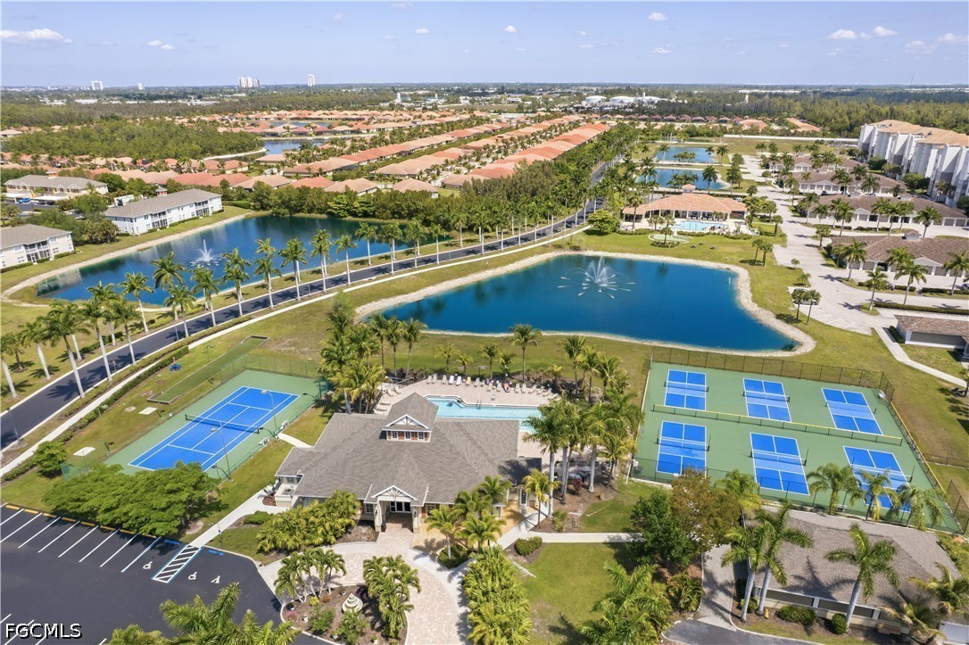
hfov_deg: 78.6
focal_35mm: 22
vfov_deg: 57.2
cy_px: 322
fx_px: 592
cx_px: 484
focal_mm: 8.4
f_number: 2.8
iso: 100
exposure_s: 1/640
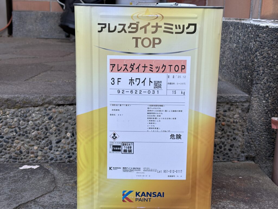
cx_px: 139
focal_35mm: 52
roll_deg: -1.4
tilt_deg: -11.8
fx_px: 418
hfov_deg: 36.8
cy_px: 104
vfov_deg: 28.0
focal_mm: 5.96
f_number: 1.6
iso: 32
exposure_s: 1/121
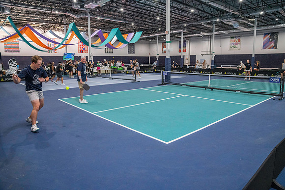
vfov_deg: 53.2
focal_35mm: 24
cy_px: 95
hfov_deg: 73.7
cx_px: 142
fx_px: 190
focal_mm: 24
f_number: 4
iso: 6400
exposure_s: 1/800
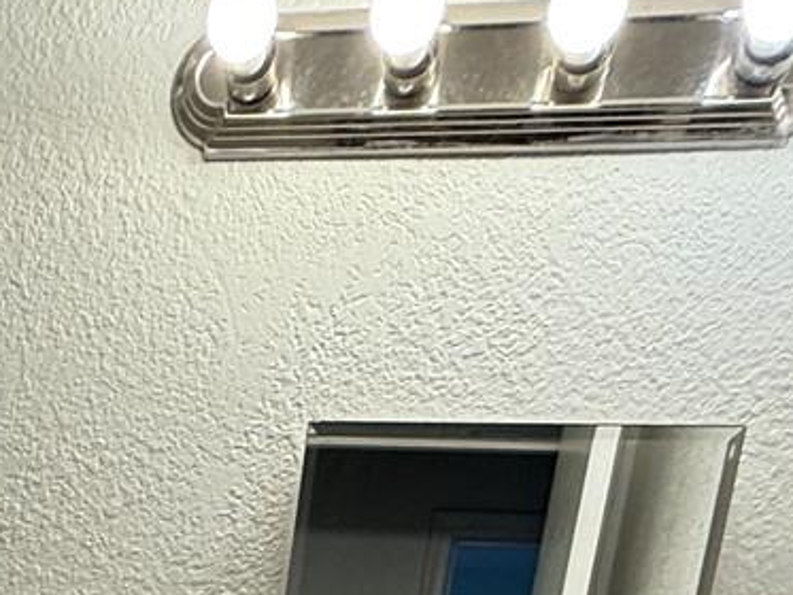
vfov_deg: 17.6
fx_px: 1375
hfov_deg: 29.7
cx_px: -28
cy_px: 1179
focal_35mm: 60
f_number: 2.2
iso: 80
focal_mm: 2.22
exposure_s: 1/120
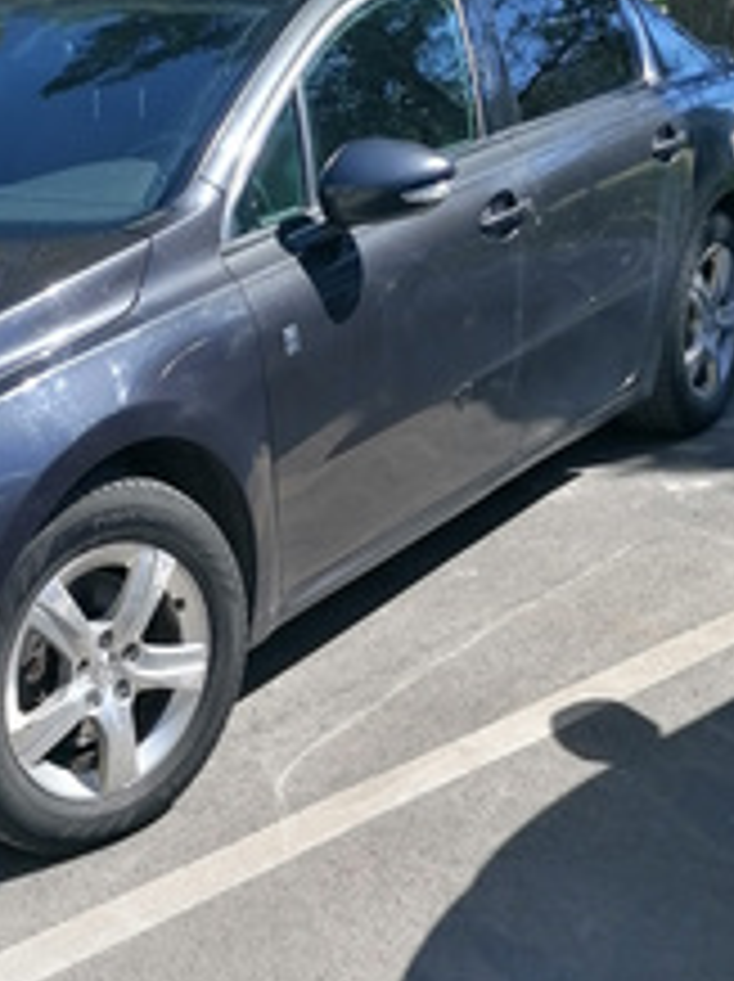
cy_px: 477
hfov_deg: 22.7
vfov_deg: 31.2
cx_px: 11
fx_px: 1756
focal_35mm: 62
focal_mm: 4.75
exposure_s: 1/884
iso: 50
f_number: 1.8
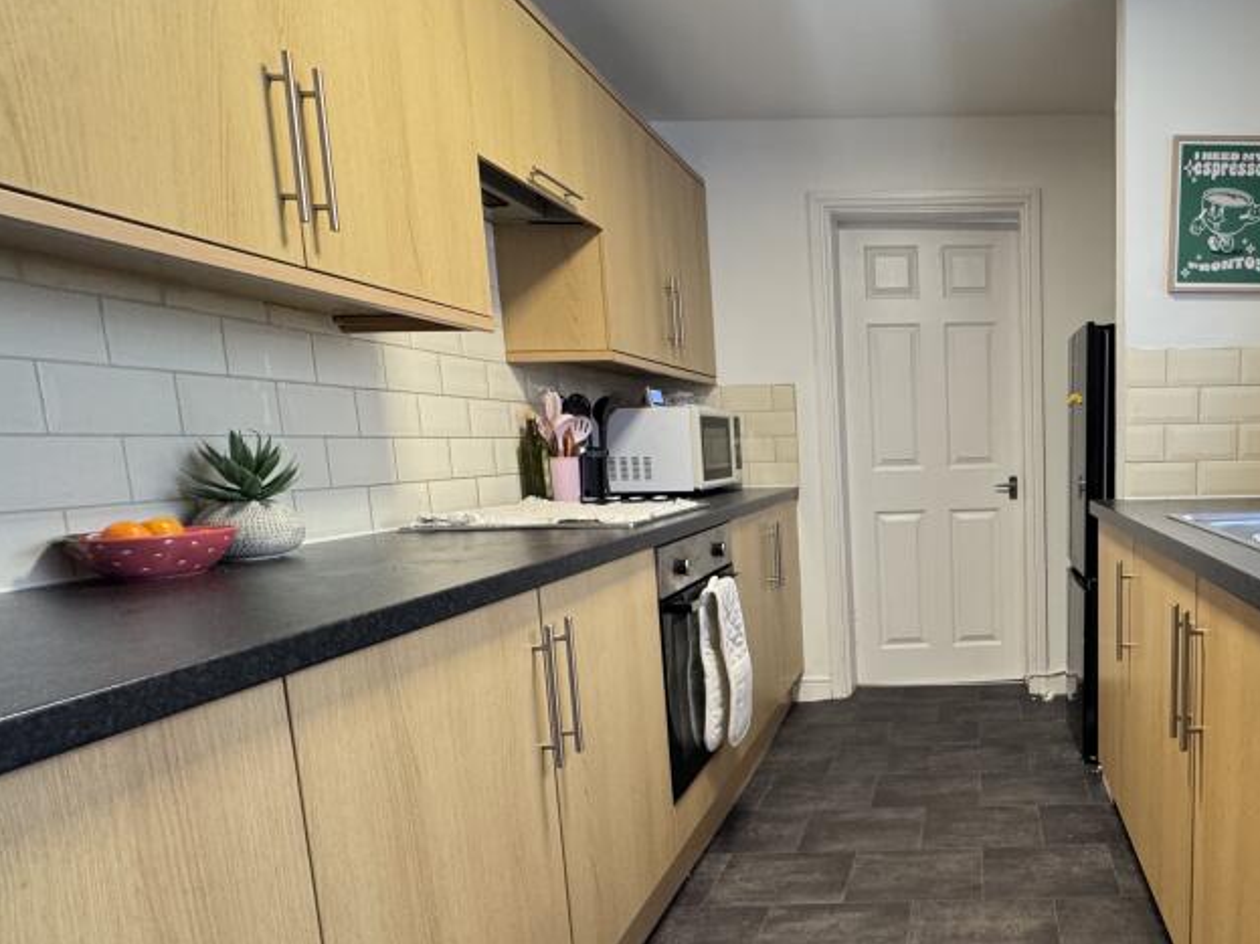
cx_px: 985
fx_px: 837
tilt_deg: -7.3
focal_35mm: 23
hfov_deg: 67.8
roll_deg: +1.9
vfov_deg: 58.5
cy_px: 560
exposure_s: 1/60
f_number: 2.2
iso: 500
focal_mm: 2.22
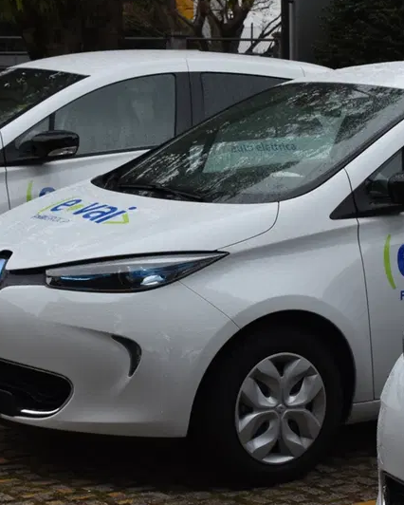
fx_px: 1659
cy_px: 221
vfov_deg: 17.3
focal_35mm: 111
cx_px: 254
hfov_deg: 13.9
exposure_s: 1/200
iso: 800
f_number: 7.1
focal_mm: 35
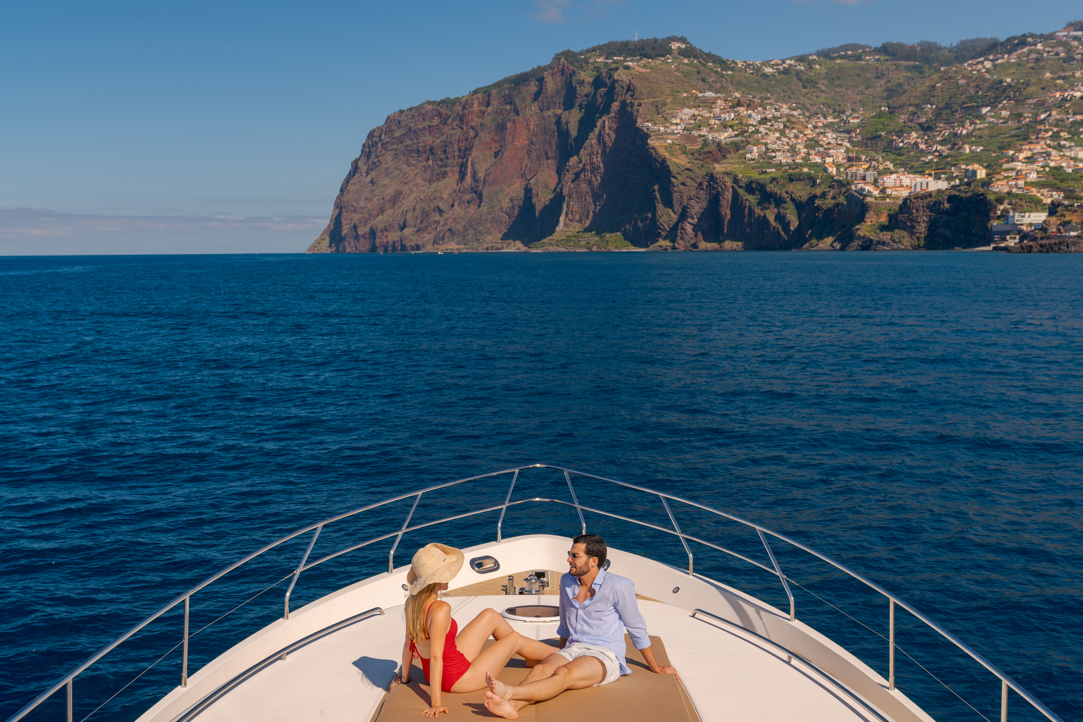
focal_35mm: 40
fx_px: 1203
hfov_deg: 48.5
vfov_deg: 33.4
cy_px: 359
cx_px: 541
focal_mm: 39
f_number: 5
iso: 100
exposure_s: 1/500
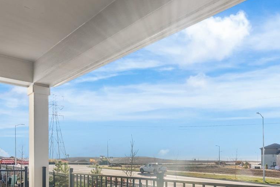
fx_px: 264
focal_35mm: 34
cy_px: 167
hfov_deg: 55.6
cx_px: 160
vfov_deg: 36.6
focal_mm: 16
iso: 160
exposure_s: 1/40
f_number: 16
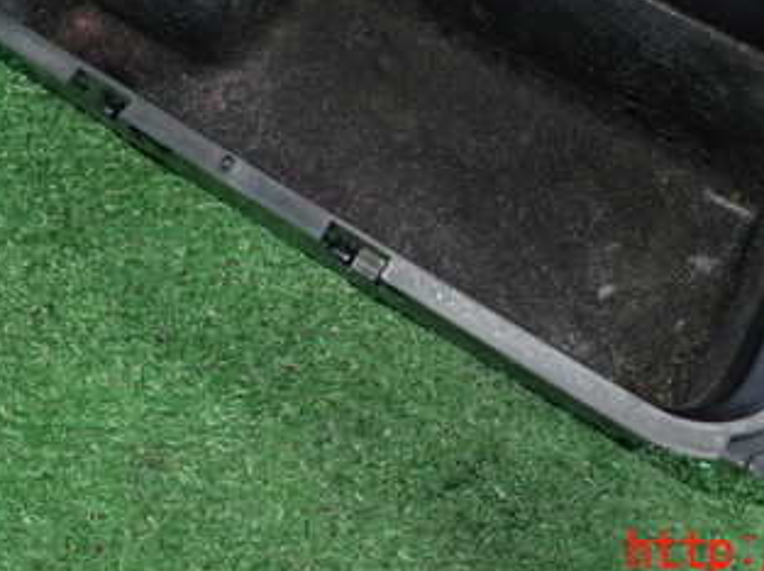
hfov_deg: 39.6
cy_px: 34
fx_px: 1058
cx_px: 447
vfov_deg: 28.8
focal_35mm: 48
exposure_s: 1/30
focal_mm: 4.5
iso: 320
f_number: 2
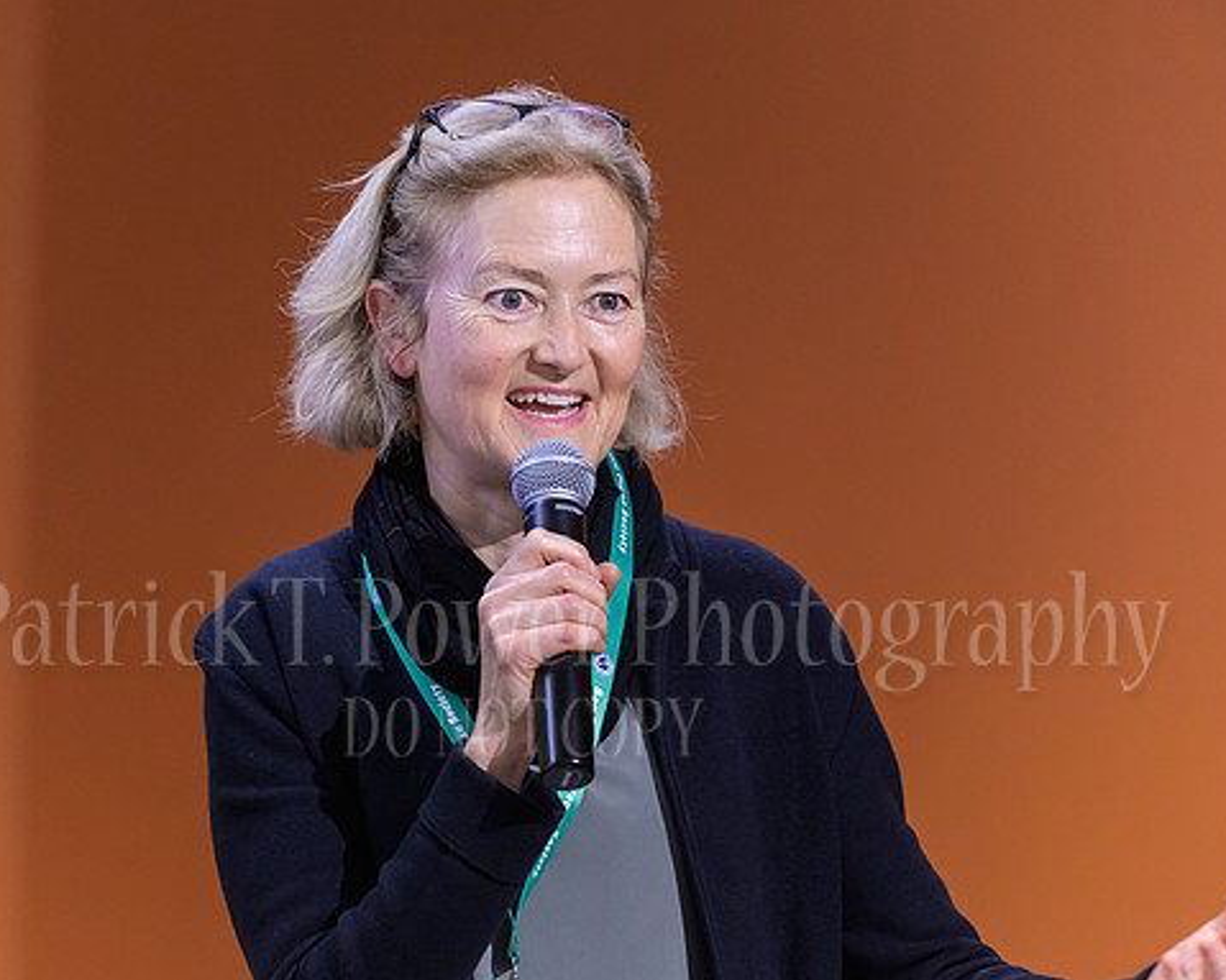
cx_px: 525
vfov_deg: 4.9
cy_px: 491
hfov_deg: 6.1
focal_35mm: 318
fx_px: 11536
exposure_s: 1/320
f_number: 4
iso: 4000
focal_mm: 280
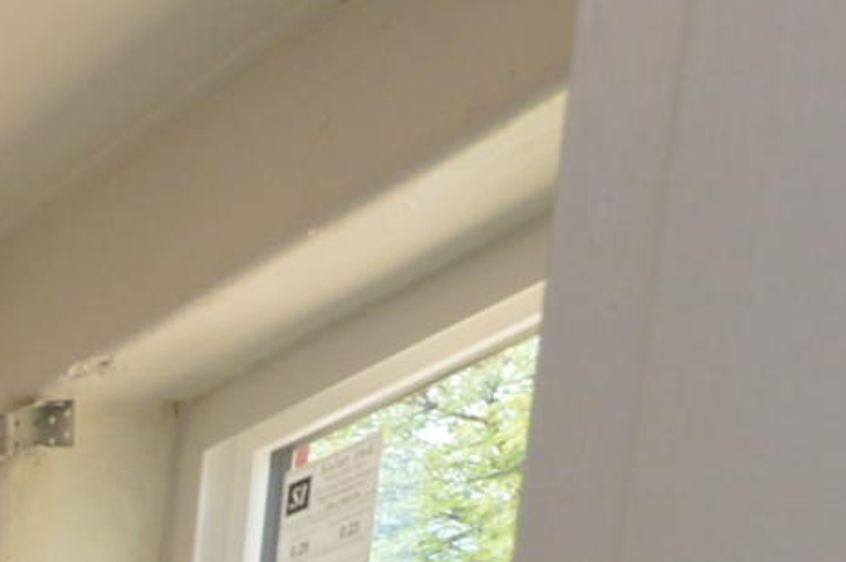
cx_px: -1263
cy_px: 1583
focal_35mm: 98
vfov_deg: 10.6
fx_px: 2301
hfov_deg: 13.7
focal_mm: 10
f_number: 5.6
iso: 400
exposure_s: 1/125
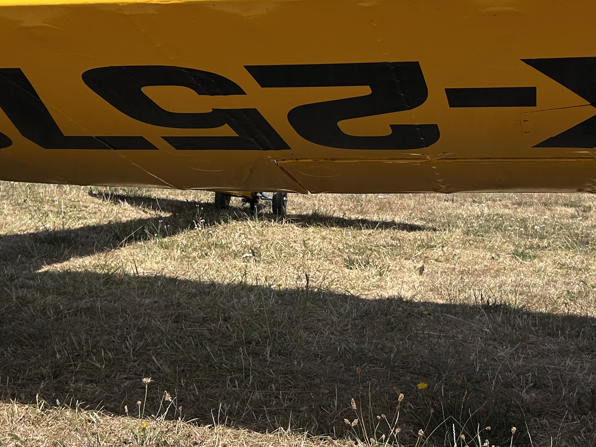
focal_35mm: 55
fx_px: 947
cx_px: 301
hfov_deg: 34.9
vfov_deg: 26.6
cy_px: 200
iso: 50
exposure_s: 1/3257
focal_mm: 5.7
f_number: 1.5
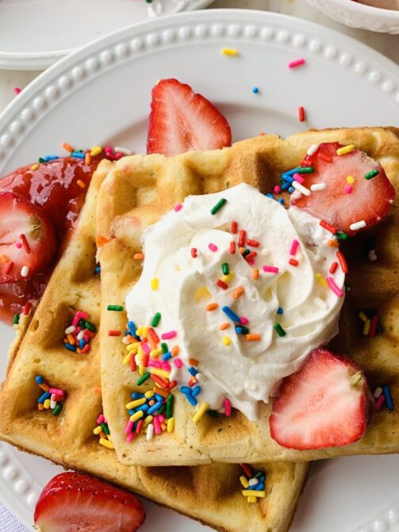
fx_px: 584
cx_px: 228
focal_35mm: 38
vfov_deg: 48.9
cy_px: 240
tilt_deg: -82.1
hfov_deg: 37.6
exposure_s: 1/122
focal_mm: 4.25
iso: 32
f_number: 1.8
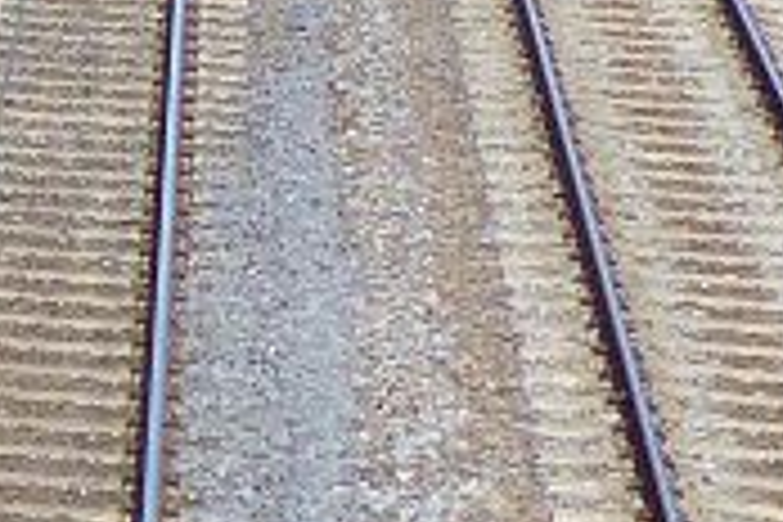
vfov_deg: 5.6
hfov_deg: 7.2
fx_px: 5307
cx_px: -1786
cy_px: 230
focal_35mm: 244
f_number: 4
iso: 100
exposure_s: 1/400
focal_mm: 6
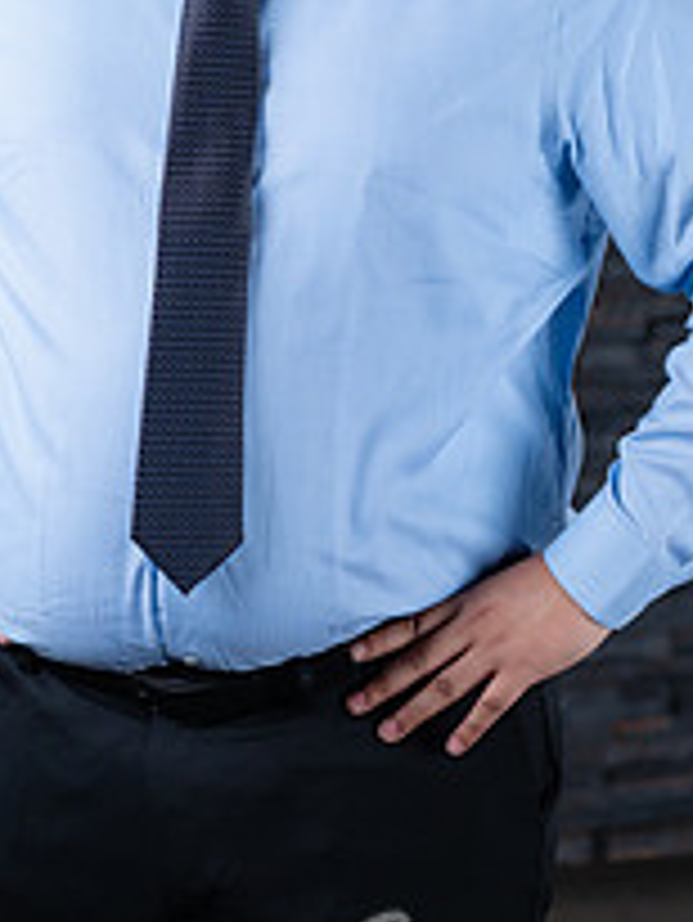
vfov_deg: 11.0
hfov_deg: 8.3
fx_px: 4773
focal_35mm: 179
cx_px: 274
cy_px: 216
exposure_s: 1/60
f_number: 5.6
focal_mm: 85
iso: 400
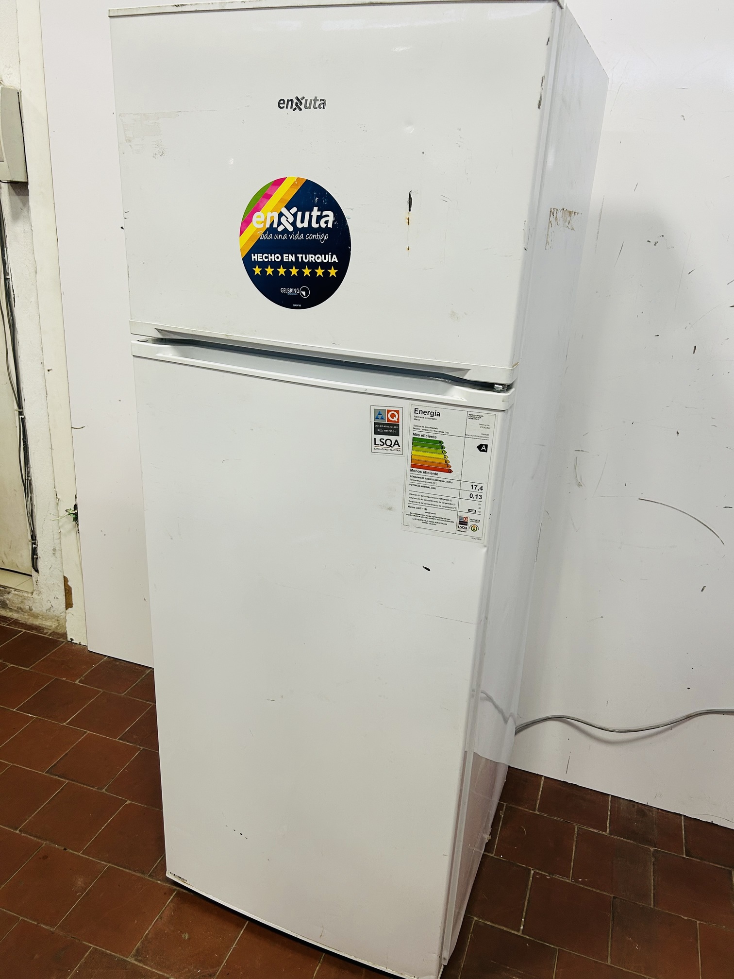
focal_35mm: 26
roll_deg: -4.2
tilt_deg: -21.3
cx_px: 367
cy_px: 490
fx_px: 735
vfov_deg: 67.3
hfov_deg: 53.1
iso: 80
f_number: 1.5
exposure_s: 1/50
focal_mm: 5.7
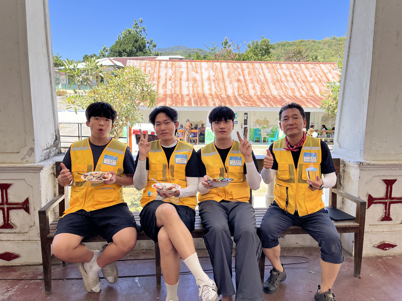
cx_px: 201
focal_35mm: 26
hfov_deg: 67.3
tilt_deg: -6.9
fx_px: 302
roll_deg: -1.0
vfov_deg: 53.1
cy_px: 150
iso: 50
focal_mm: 5.1
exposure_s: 1/1028
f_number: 1.6
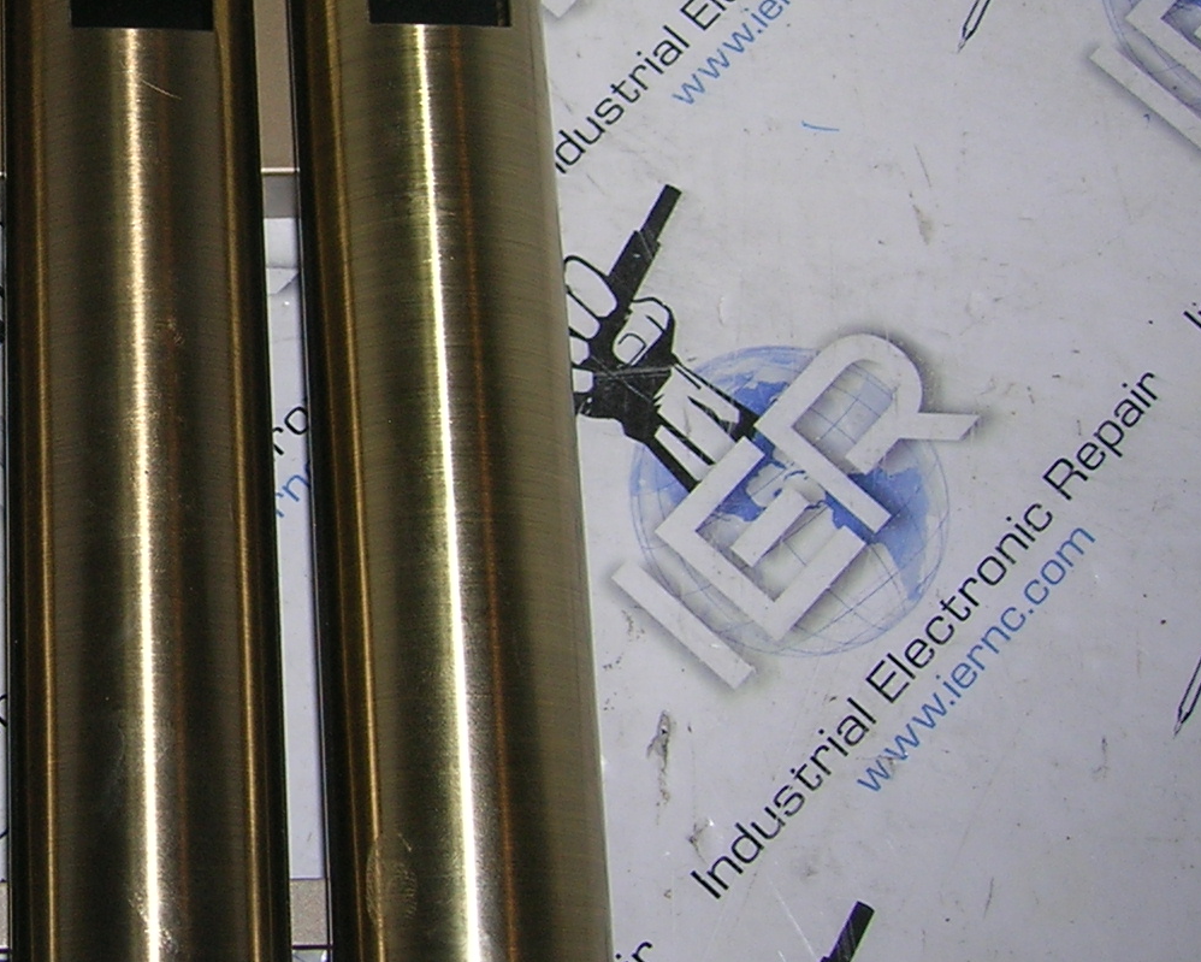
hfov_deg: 23.9
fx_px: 2702
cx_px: -25
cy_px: 212
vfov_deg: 20.0
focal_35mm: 76
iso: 50
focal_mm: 5.7
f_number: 2.9
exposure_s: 1/60.1
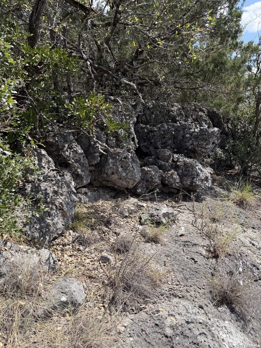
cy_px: 174
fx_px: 241
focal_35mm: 24
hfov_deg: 56.8
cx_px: 130
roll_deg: +2.7
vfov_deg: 71.6
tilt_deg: -11.2
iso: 80
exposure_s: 1/2445
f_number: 1.78
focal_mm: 6.76
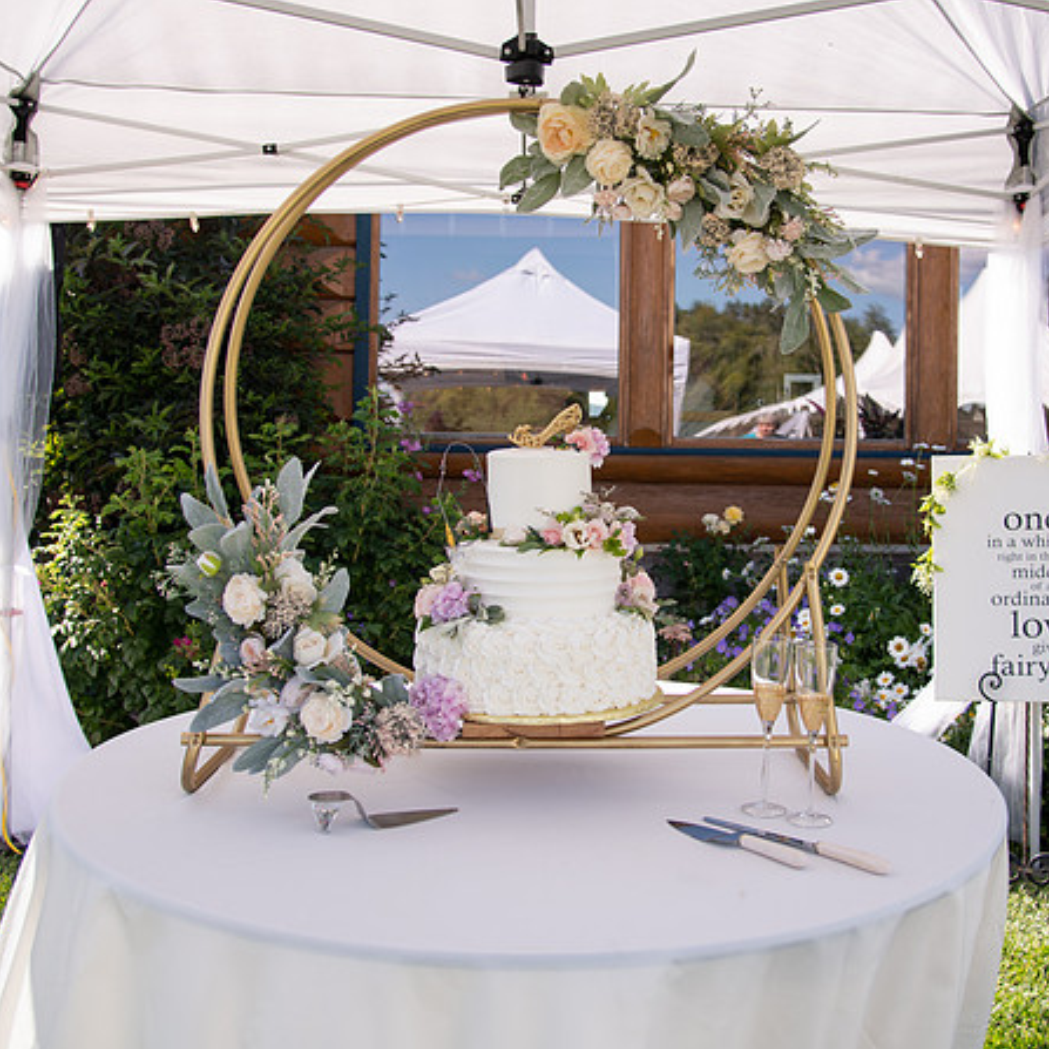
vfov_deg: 47.2
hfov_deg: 47.0
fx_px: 1200
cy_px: 478
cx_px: 625
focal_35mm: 35
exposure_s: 1/400
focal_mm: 24
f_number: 4
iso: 160
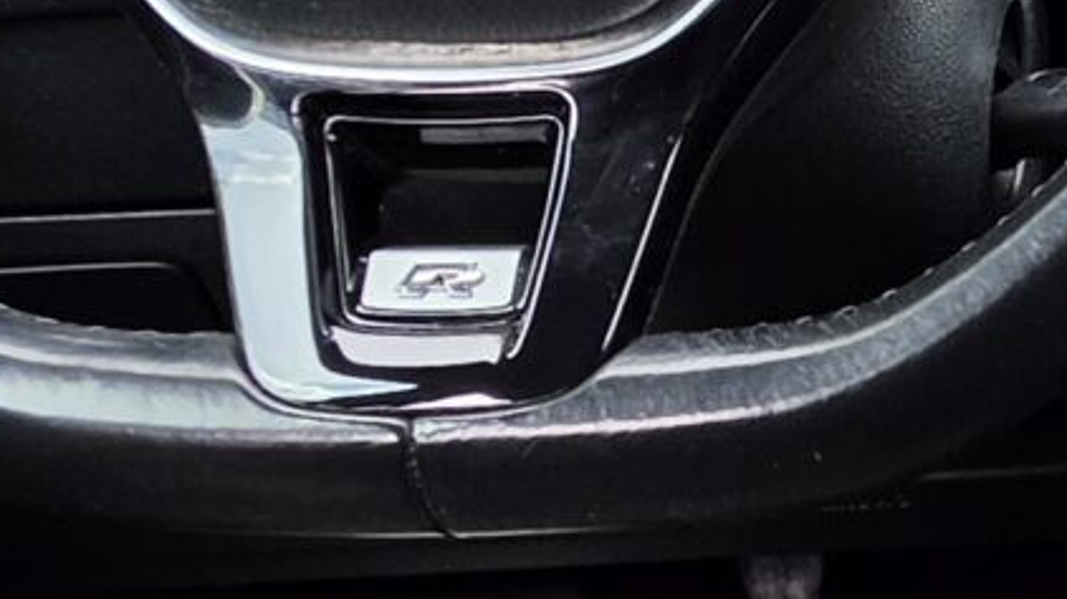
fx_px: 2432
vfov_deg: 13.9
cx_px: 1671
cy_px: 508
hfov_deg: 20.5
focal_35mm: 86
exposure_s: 1/719
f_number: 1.9
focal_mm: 2.2
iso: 80
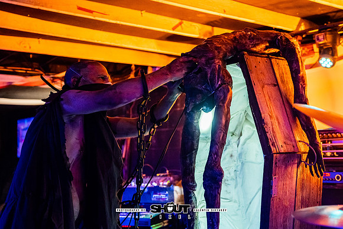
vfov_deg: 24.6
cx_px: 199
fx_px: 524
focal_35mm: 55
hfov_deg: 36.1
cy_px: 98
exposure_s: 1/200
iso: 2500
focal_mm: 47.2
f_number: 2.8
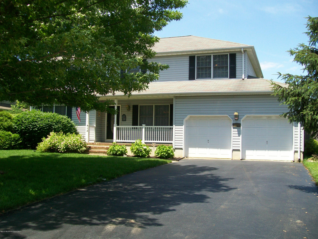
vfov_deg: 39.7
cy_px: 120
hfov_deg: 51.4
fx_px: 331
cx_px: 159
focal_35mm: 36
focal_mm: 6
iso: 64
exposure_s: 1/500
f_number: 2.7
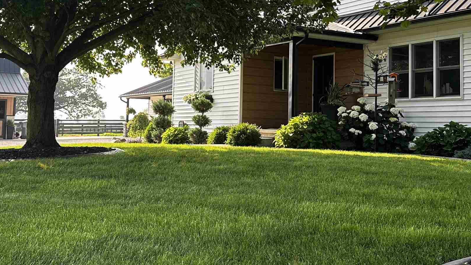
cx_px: 242
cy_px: 73
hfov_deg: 41.3
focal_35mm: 50
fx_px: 625
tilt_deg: +5.4
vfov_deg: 23.8
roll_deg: -1.6
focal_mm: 6.86
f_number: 1.78
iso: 80
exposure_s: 1/503
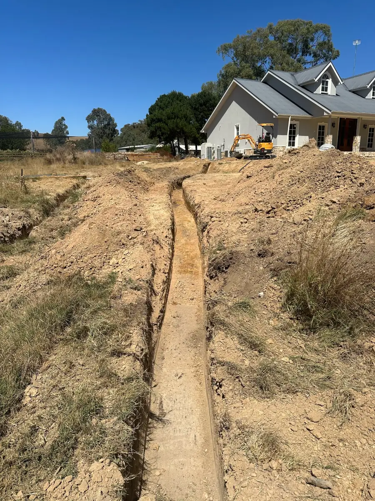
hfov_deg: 56.8
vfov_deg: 71.6
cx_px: 188
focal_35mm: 24
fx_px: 347
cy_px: 250
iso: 80
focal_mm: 6.86
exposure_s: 1/6623
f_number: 1.78
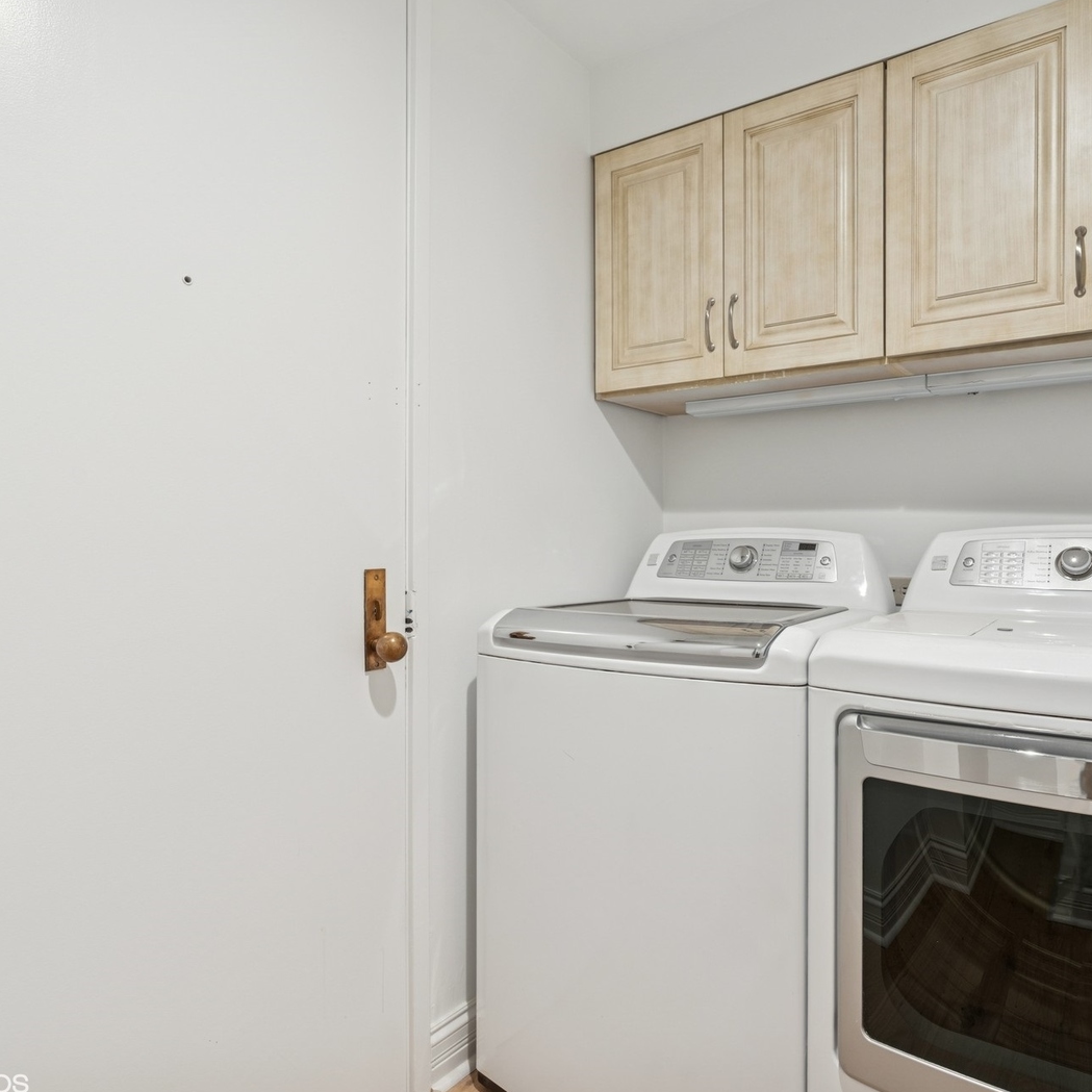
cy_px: 544
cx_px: 656
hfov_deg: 71.4
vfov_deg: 72.1
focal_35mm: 21
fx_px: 749
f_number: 8
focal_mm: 16
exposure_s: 1/6
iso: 200
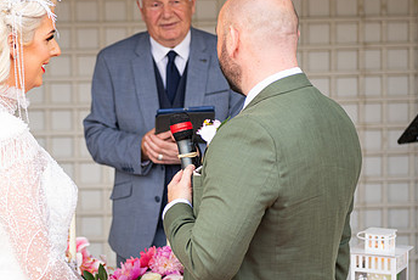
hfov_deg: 17.3
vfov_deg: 11.6
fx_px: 1371
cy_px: 120
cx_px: 118
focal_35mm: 118
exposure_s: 1/160
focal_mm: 70
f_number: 3.5
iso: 100
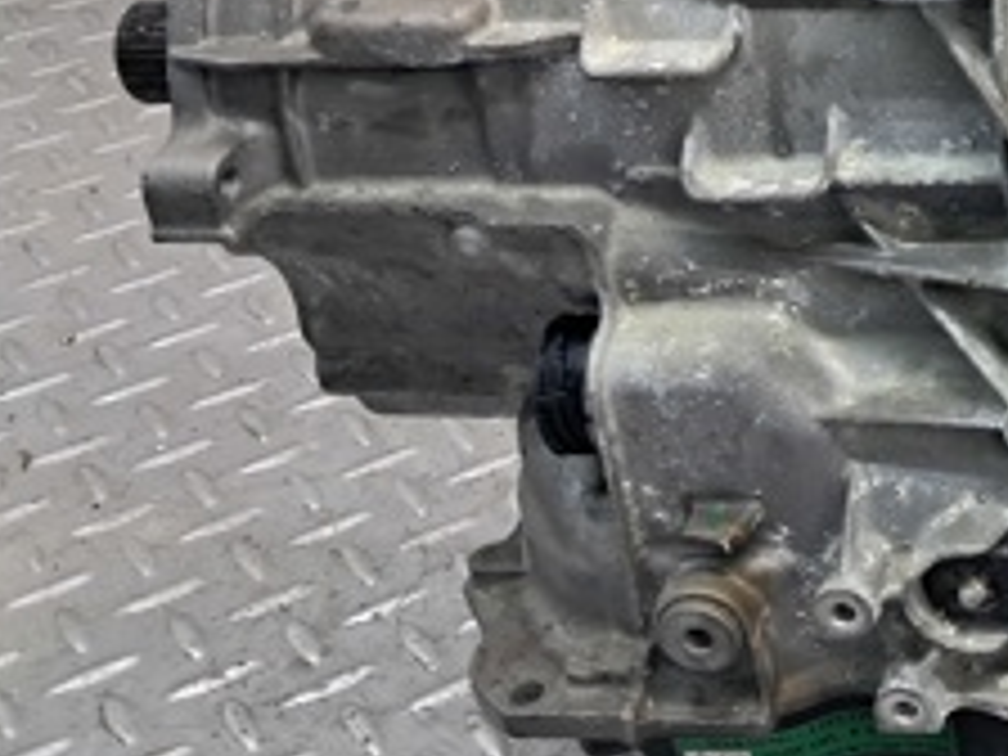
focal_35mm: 77
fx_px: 2242
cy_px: 70
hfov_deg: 22.1
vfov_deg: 18.8
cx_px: 1400
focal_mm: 4
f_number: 1.8
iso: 125
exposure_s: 1/50
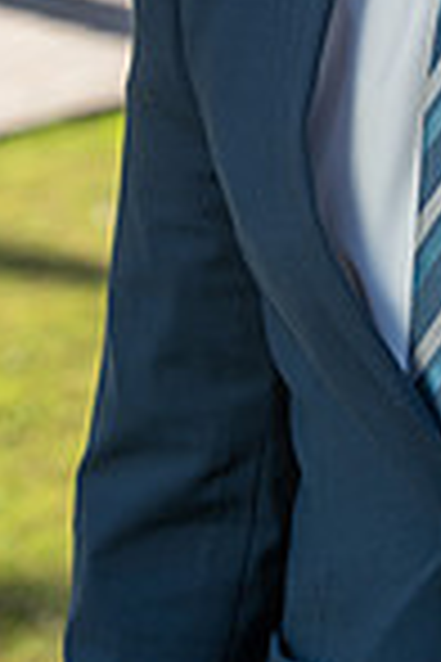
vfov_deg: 8.6
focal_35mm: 236
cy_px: -239
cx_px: 652
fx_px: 4336
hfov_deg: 5.8
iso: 50
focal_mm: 77
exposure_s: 1/200
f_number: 5.6
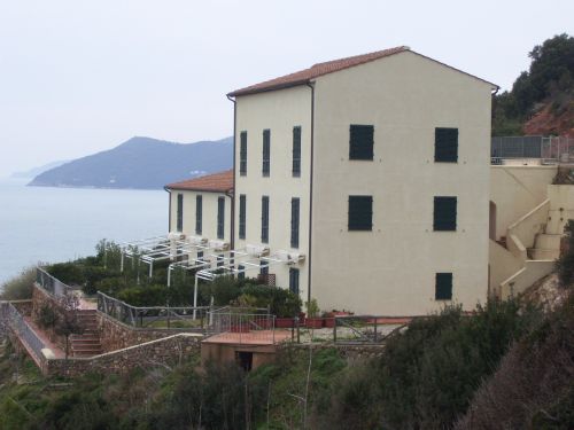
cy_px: 215
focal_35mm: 87
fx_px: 1443
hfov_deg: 22.5
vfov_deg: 17.0
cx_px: 287
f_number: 4.3
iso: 80
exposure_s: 1/500
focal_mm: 14.3
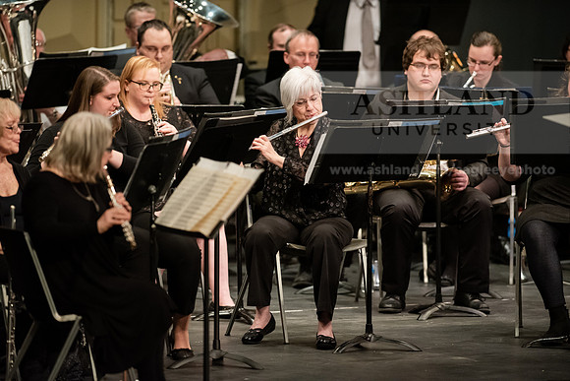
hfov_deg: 6.9
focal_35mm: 300
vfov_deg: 4.6
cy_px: 190
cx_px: 285
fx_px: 4751
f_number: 3.5
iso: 5000
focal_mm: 300
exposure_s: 1/320
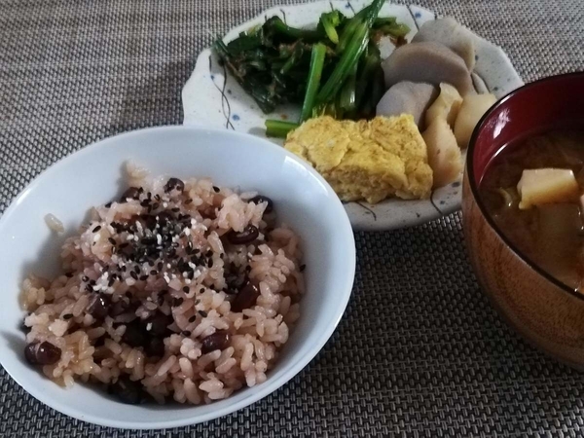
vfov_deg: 32.9
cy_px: 219
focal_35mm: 44
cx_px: 292
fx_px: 742
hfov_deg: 42.9
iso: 1000
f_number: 2.2
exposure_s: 1/16.7
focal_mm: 3.81
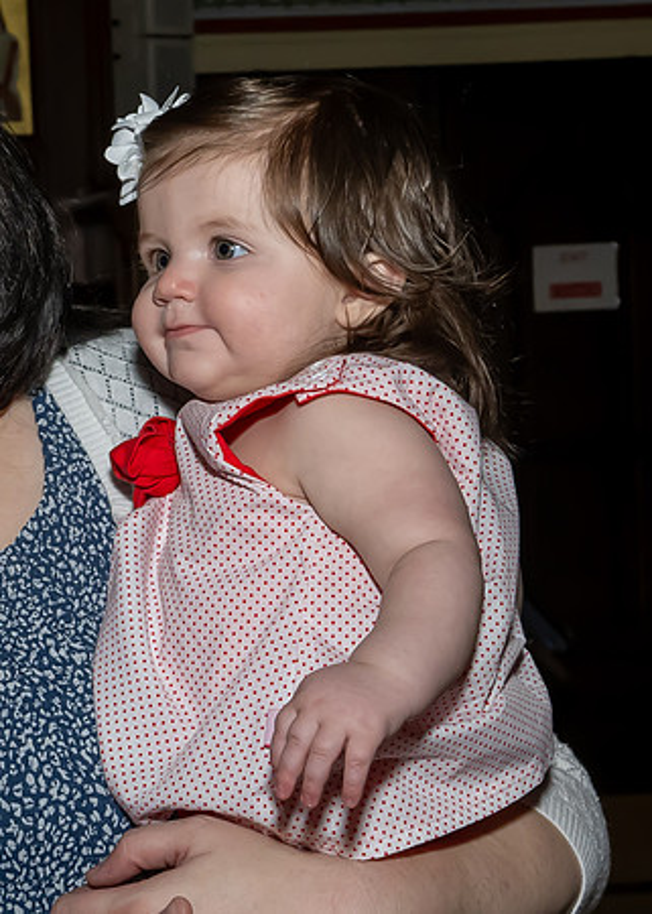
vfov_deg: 17.7
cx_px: 90
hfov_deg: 12.6
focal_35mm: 113
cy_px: 523
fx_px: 2938
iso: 500
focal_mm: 31
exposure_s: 1/250
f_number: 8
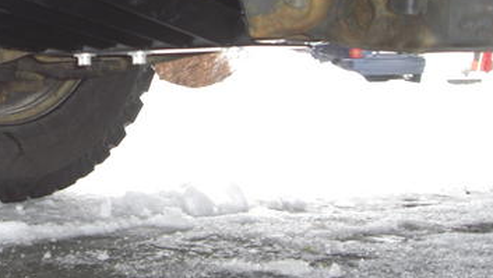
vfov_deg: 14.6
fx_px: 1073
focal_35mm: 82
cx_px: 34
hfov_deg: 25.0
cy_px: 23
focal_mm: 6.2
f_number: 2.7
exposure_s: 1/125
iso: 100
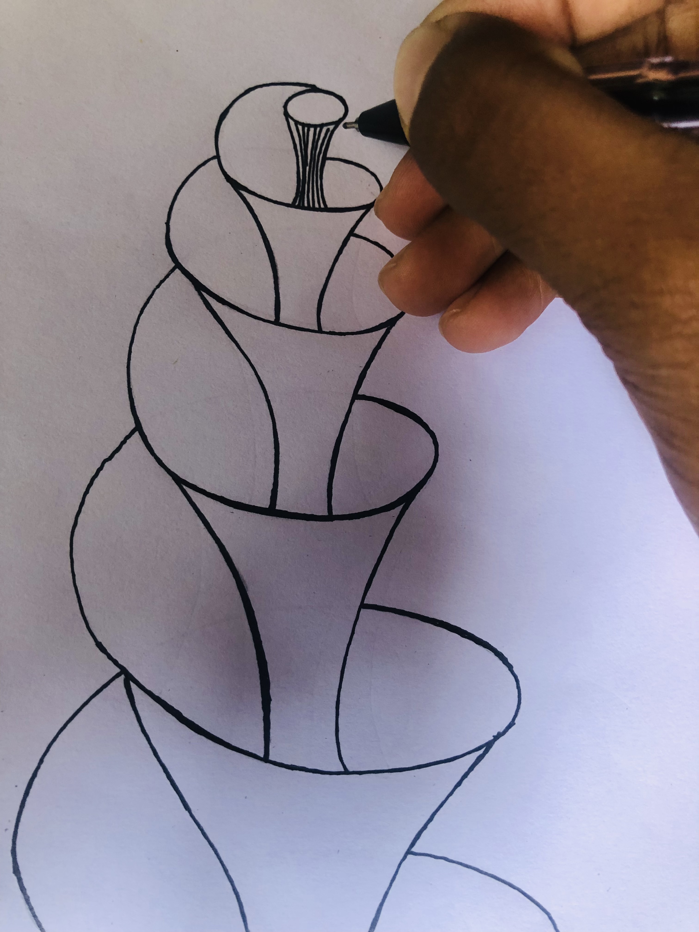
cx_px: 350
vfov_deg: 63.4
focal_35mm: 28
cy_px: 466
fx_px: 754
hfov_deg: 49.7
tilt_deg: -71.4
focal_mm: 3.99
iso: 40
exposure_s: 1/15
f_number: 1.8
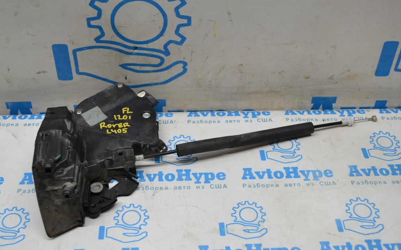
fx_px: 546
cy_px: 119
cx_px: 196
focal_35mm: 50
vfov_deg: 25.8
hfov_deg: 40.3
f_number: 4.8
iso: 400
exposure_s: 1/80
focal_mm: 32
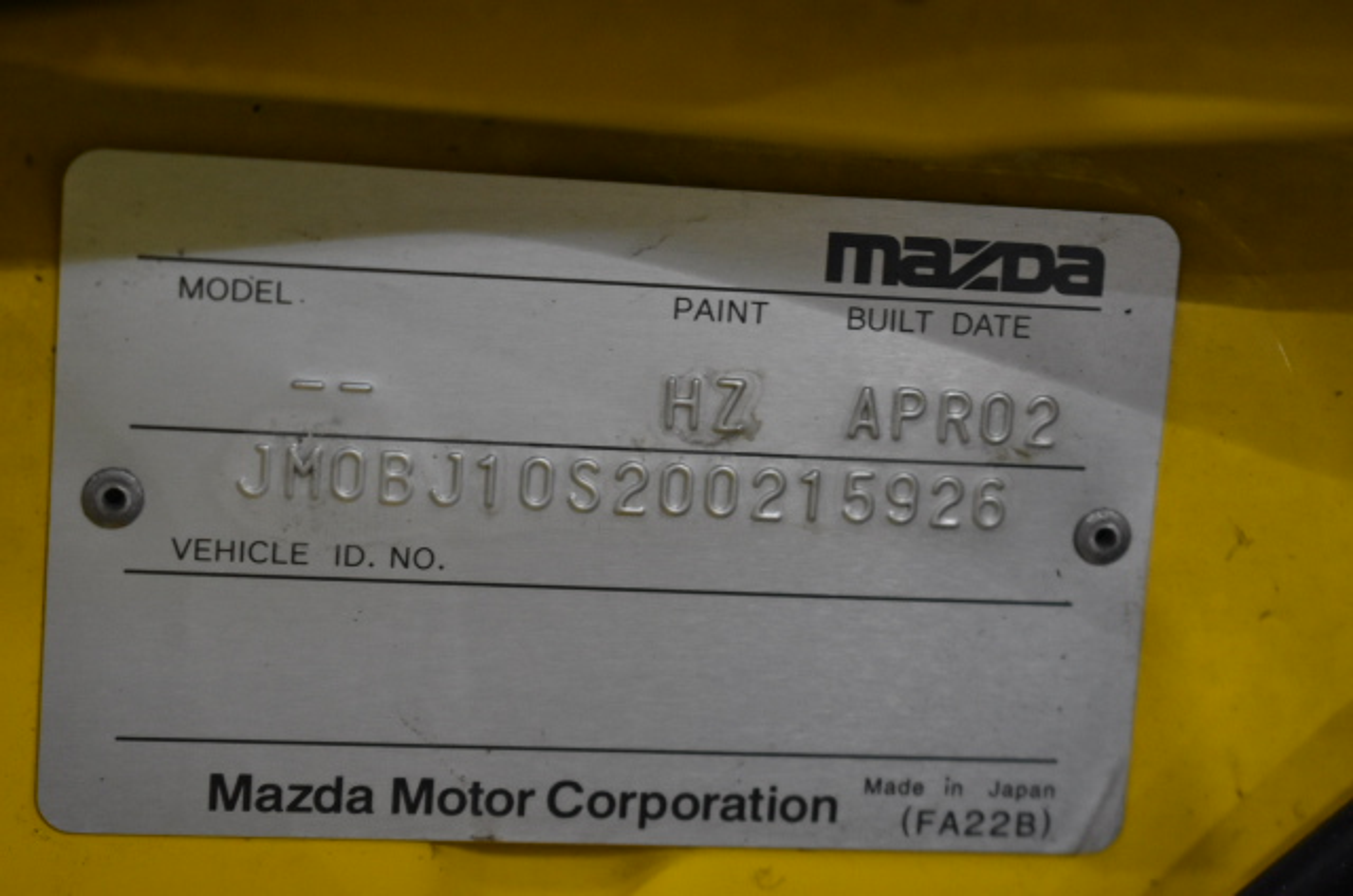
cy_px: 448
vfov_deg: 16.5
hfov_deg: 24.7
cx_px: 676
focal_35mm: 82
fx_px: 3094
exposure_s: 1/60
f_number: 5.6
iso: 3200
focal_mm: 55
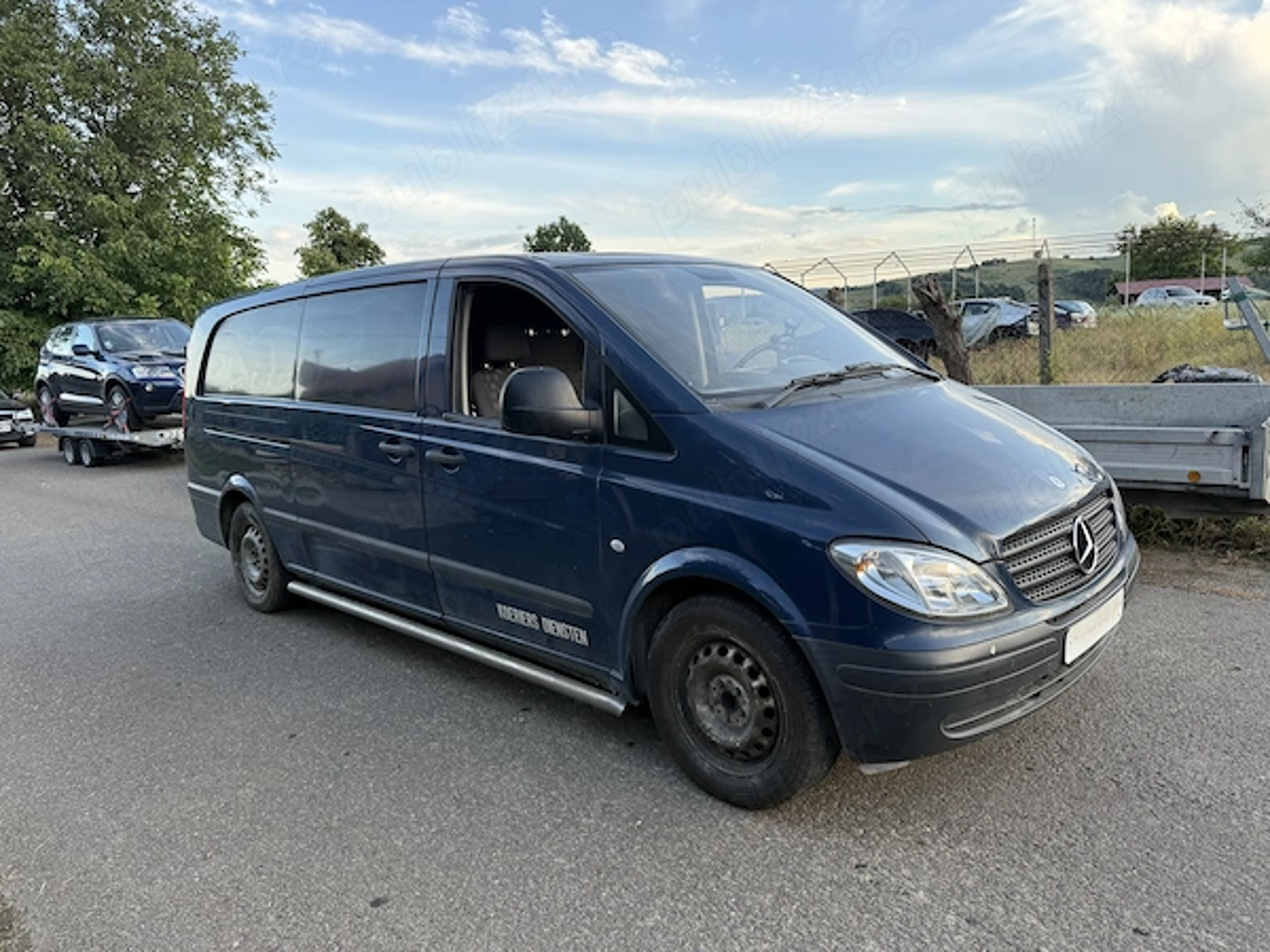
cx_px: 635
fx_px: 881
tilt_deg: -10.2
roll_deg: +1.4
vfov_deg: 56.8
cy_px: 476
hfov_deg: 71.6
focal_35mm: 24
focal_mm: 6.76
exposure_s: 1/539
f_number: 1.78
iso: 100
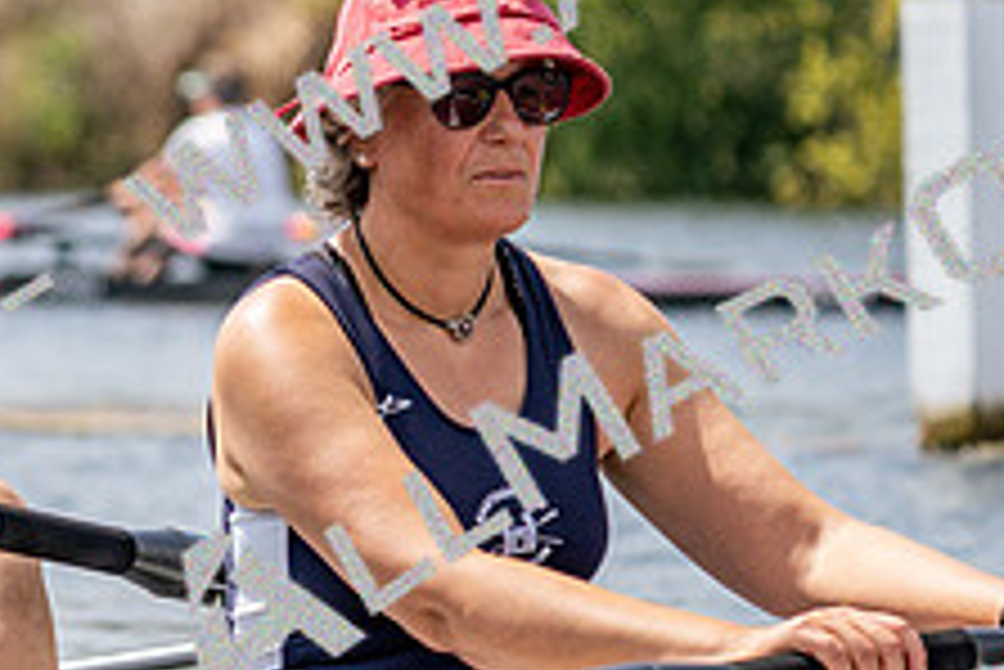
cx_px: -203
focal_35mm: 520
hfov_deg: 4.0
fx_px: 14511
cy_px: 317
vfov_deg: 2.6
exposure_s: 1/1600
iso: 200
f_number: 5.6
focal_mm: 200
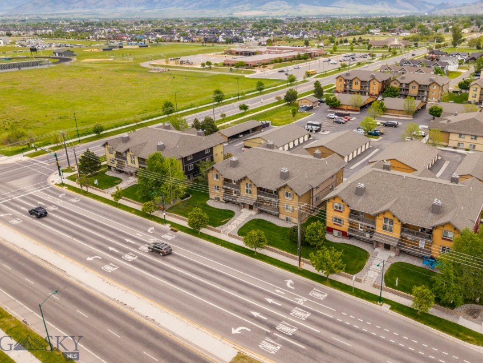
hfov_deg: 61.5
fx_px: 405
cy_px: 149
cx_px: 264
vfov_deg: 48.0
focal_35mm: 29
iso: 180
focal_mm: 8.67
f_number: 1.8
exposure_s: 1/60
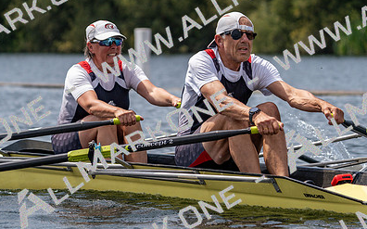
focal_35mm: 299
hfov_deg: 7.0
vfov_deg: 4.4
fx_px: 2989
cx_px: 206
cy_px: 86
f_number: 5.6
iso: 200
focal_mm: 200
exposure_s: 1/1600
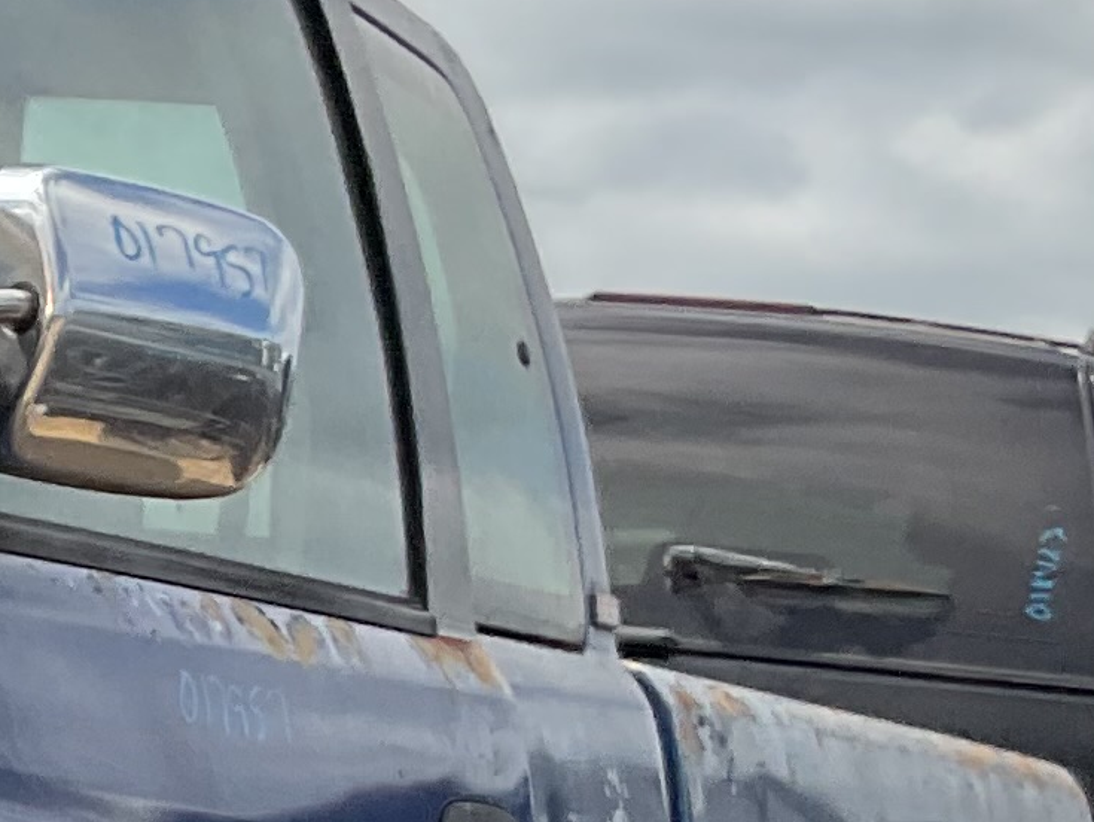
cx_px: -767
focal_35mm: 159
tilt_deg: -7.4
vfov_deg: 9.1
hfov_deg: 11.6
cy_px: 1193
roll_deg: -0.4
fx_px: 5027
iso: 16
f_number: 1.8
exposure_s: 1/1098
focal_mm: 3
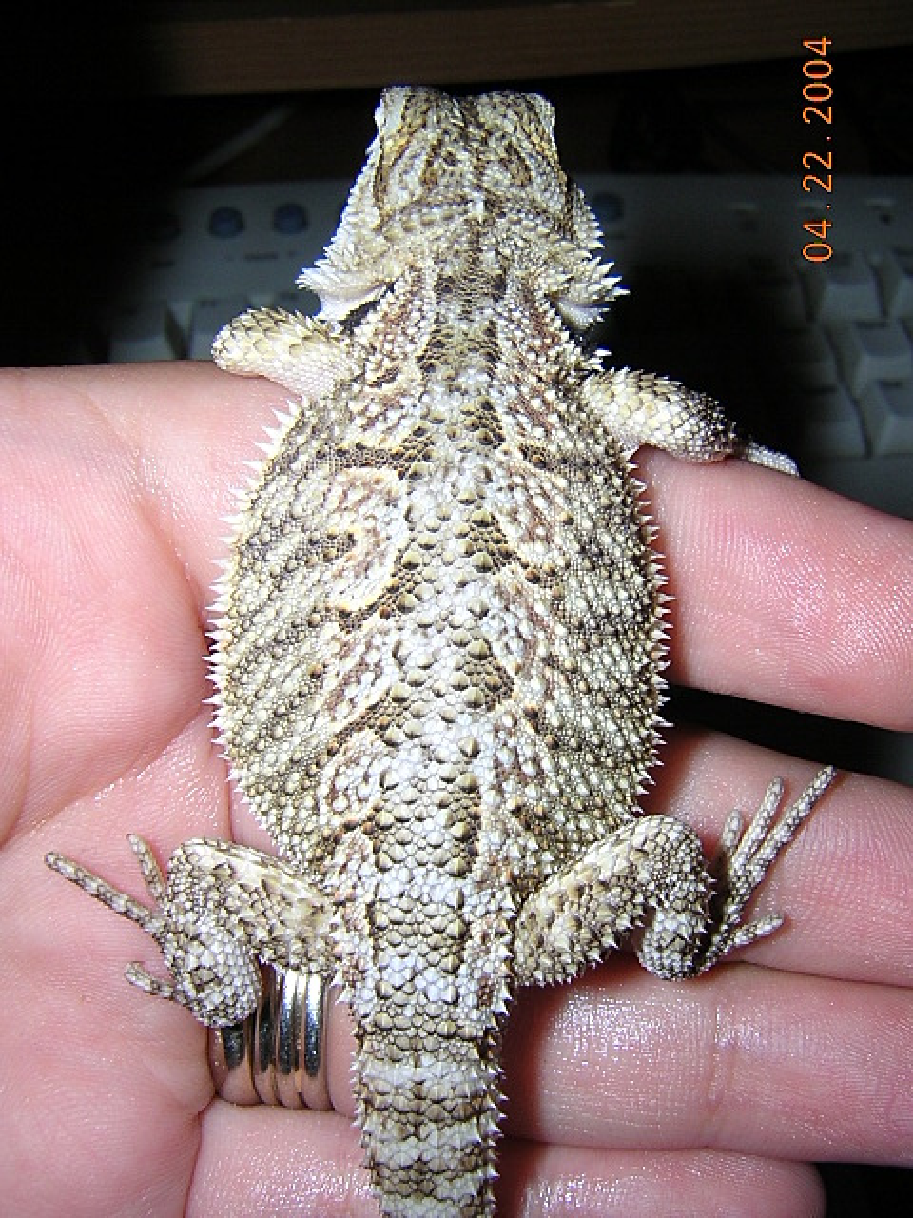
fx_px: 1266
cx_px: 456
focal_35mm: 36
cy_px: 609
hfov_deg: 39.7
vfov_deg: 51.4
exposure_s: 1/60.1
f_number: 5.2
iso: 100
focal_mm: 4.7
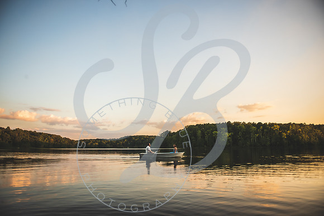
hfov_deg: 72.5
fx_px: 221
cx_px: 160
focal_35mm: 25
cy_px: 108
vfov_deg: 52.2
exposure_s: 1/1000
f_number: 2.8
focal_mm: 24
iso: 200
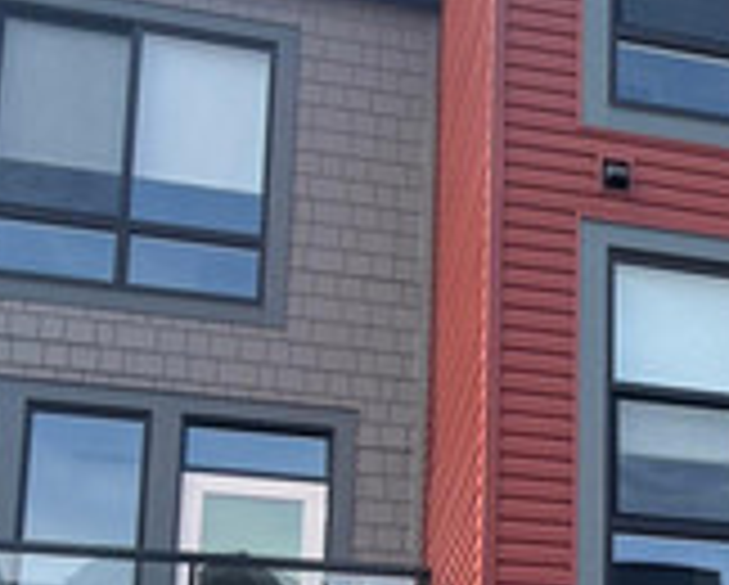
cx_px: 828
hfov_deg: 22.3
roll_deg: +0.9
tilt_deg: +14.3
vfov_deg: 18.5
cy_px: 644
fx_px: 1728
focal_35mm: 80
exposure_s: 1/991
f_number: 1.5
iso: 50
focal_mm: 5.7
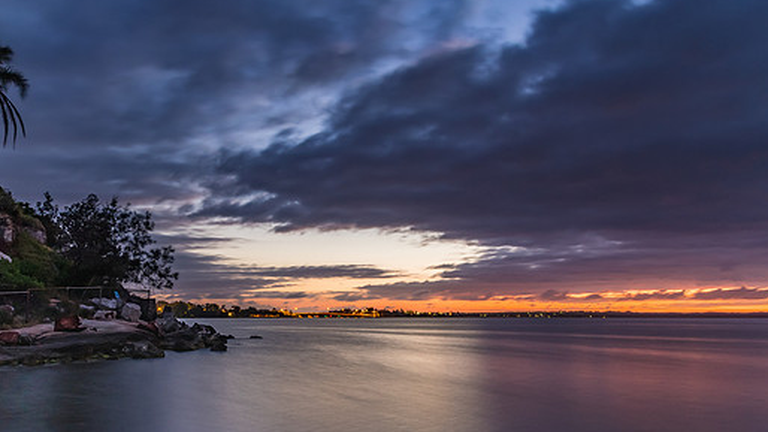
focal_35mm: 29
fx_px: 591
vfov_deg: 40.0
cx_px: 370
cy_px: 257
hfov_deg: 66.1
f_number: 8
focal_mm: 16
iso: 250
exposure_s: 20
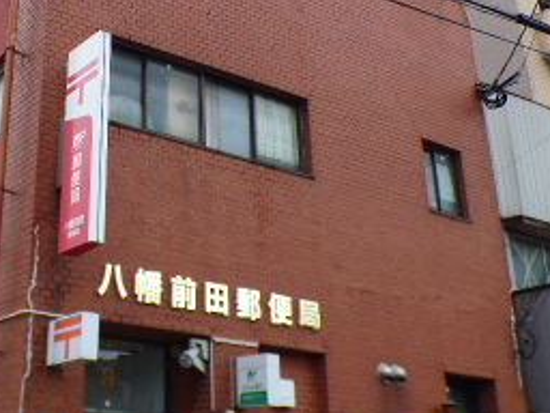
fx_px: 794
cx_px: 88
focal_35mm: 50
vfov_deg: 28.9
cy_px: 133
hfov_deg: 36.5
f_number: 2.8
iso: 100
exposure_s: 1/500
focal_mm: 3.58
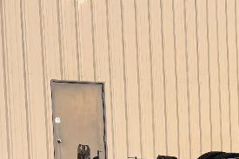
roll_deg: +1.0
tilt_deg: -3.3
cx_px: 243
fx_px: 418
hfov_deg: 29.6
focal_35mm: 63
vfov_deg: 21.2
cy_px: 136
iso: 50
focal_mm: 5.1
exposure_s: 1/8403
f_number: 1.6
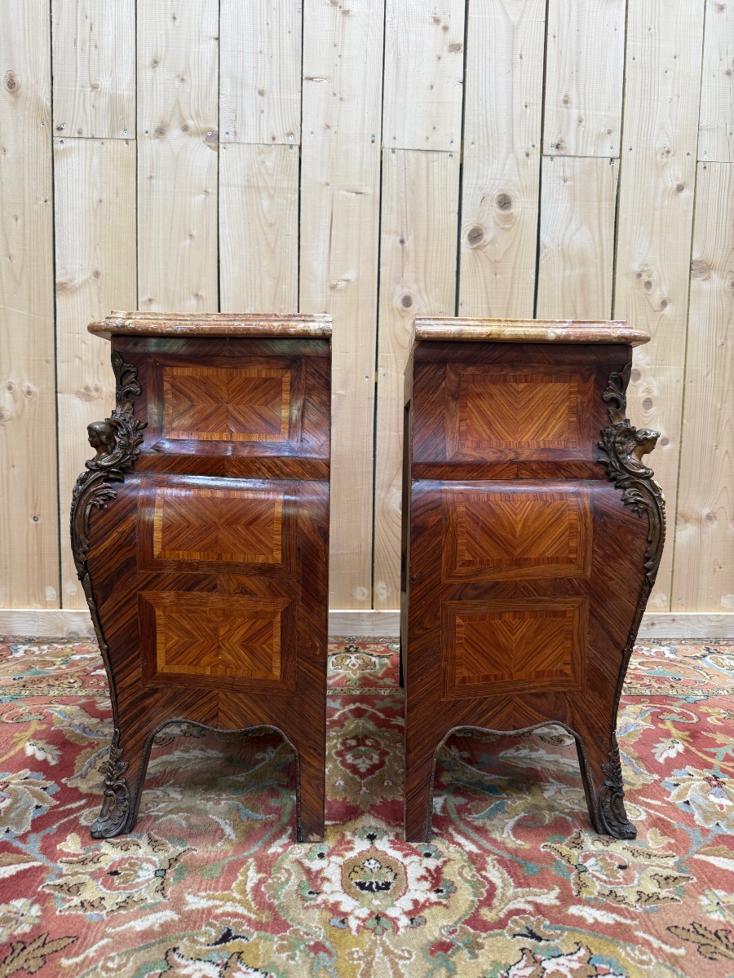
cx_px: 367
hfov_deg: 56.8
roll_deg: -0.7
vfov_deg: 71.6
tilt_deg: -4.7
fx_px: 679
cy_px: 489
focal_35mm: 24
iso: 100
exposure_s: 1/50
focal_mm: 6.76
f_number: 1.78
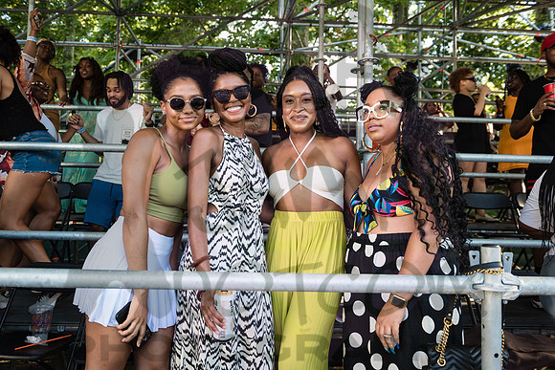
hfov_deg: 65.4
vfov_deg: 46.4
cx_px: 256
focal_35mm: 28
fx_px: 432
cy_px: 178
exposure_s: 1/250
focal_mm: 26
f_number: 3.5
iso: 320
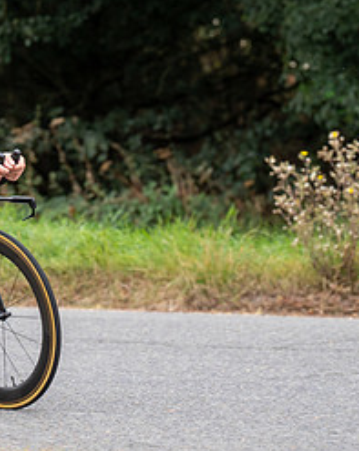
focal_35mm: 311
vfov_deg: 6.2
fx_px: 4138
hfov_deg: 5.0
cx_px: -47
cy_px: 171
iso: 640
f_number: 4
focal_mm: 141
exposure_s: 1/1000
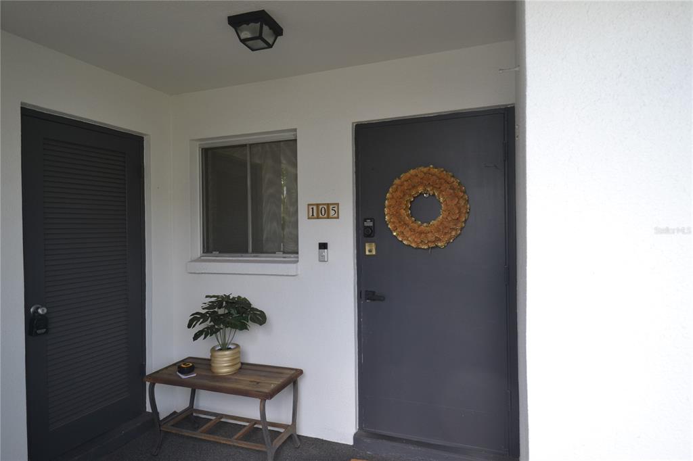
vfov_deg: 59.5
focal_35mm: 21
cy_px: 230
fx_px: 404
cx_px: 346
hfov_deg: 81.2
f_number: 5.6
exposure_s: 1/125
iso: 400
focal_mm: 14
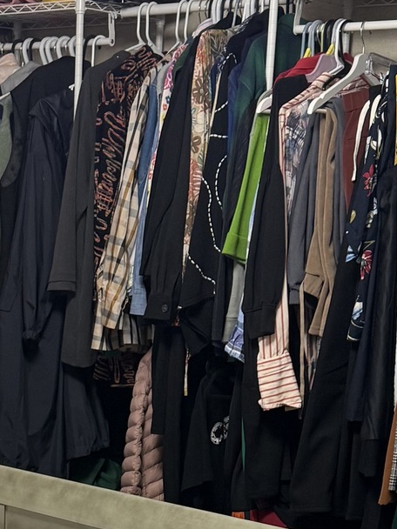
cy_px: 561
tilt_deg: -14.8
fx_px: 1392
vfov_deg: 20.7
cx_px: 42
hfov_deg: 16.0
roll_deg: -1.3
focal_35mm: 91
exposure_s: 1/60
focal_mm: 6.76
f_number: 1.78
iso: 200
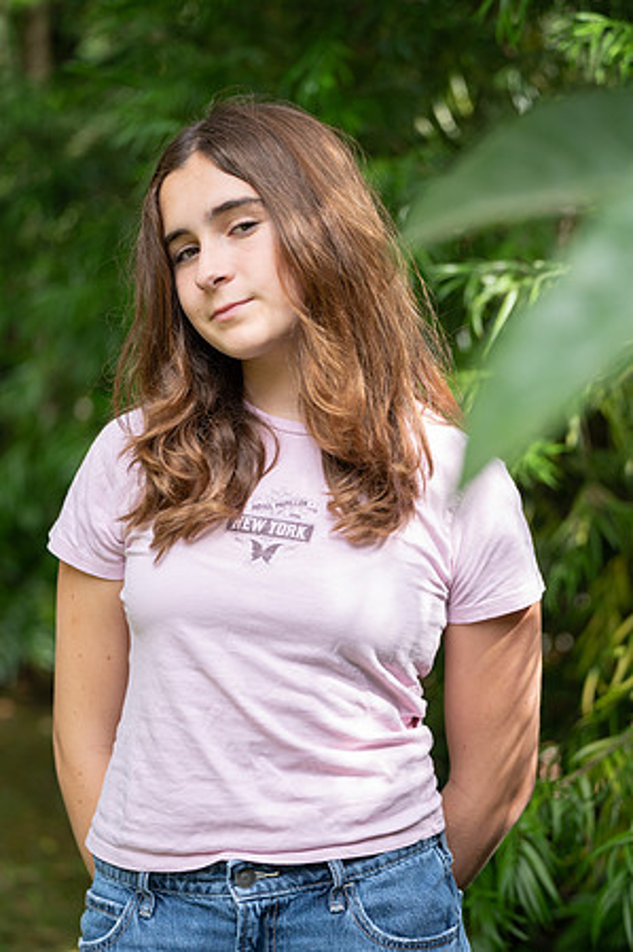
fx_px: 2326
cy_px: 476
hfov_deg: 15.5
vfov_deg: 23.1
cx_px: 316
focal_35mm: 88
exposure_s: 1/640
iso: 320
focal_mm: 88
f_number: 2.8
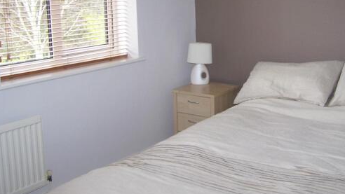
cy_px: 70
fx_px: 448
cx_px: 202
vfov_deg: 24.4
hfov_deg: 41.9
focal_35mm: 49
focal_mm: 6.3
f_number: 2.8
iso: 80
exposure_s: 1/60
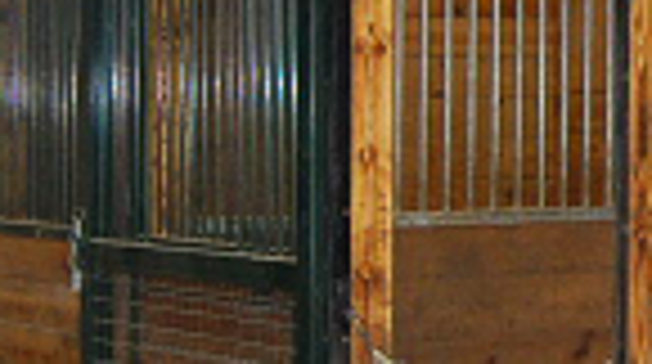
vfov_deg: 8.2
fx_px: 2537
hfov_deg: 14.1
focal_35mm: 147
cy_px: 144
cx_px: 854
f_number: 3.5
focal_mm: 18
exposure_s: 1/60
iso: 400
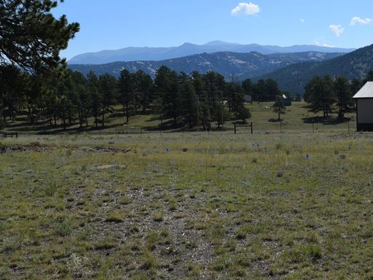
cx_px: 262
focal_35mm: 56
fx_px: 603
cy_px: 125
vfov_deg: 26.1
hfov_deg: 33.9
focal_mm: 22
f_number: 10
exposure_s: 1/400
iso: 200
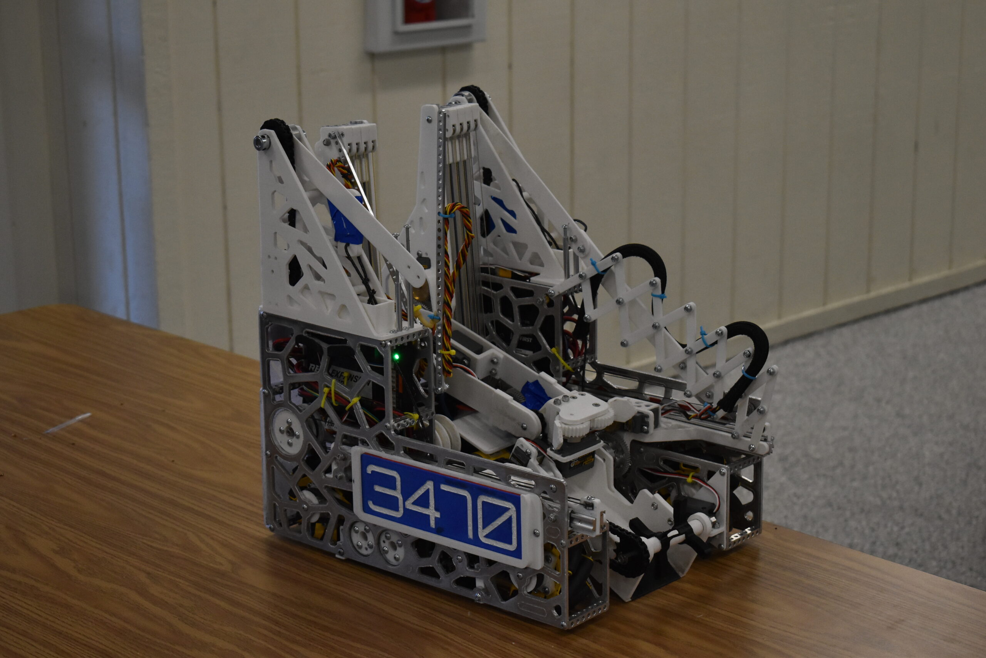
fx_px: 1972
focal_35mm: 72
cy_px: 329
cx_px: 493
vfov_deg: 18.9
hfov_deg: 28.1
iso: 1600
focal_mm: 48
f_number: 5.6
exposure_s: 1/500
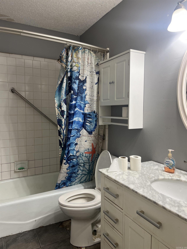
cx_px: 94
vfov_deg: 67.3
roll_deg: +0.6
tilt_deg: -4.3
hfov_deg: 53.1
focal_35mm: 26
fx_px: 187
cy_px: 124
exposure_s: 1/60
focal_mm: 5.7
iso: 64
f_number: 1.5
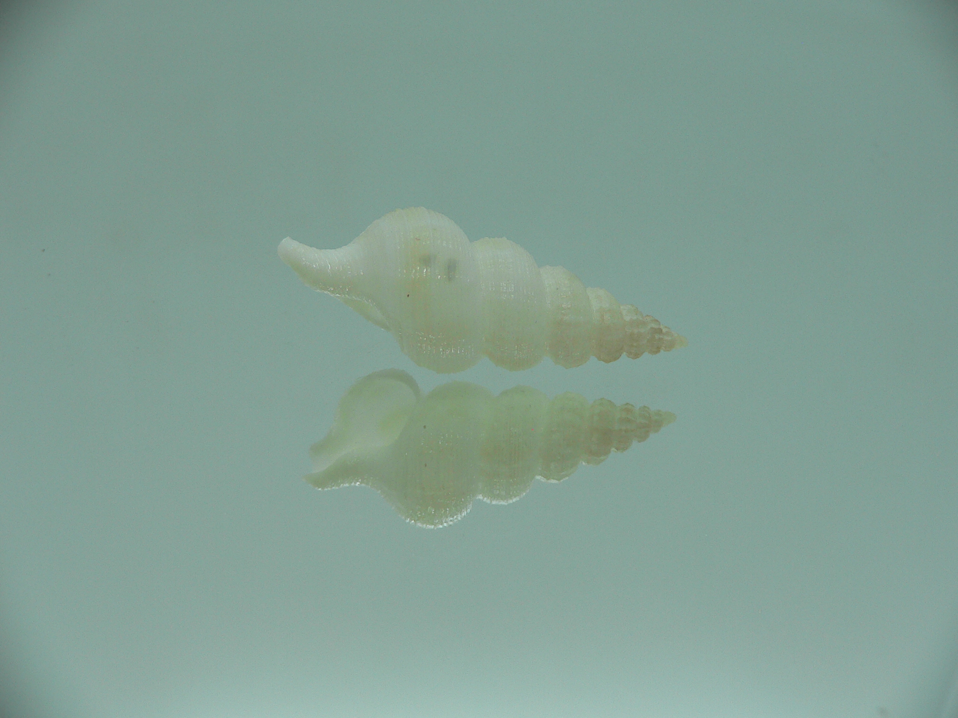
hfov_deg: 52.6
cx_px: 479
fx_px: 969
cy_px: 359
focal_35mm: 35
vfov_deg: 40.7
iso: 80
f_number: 2.8
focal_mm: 4.6
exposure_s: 1/80
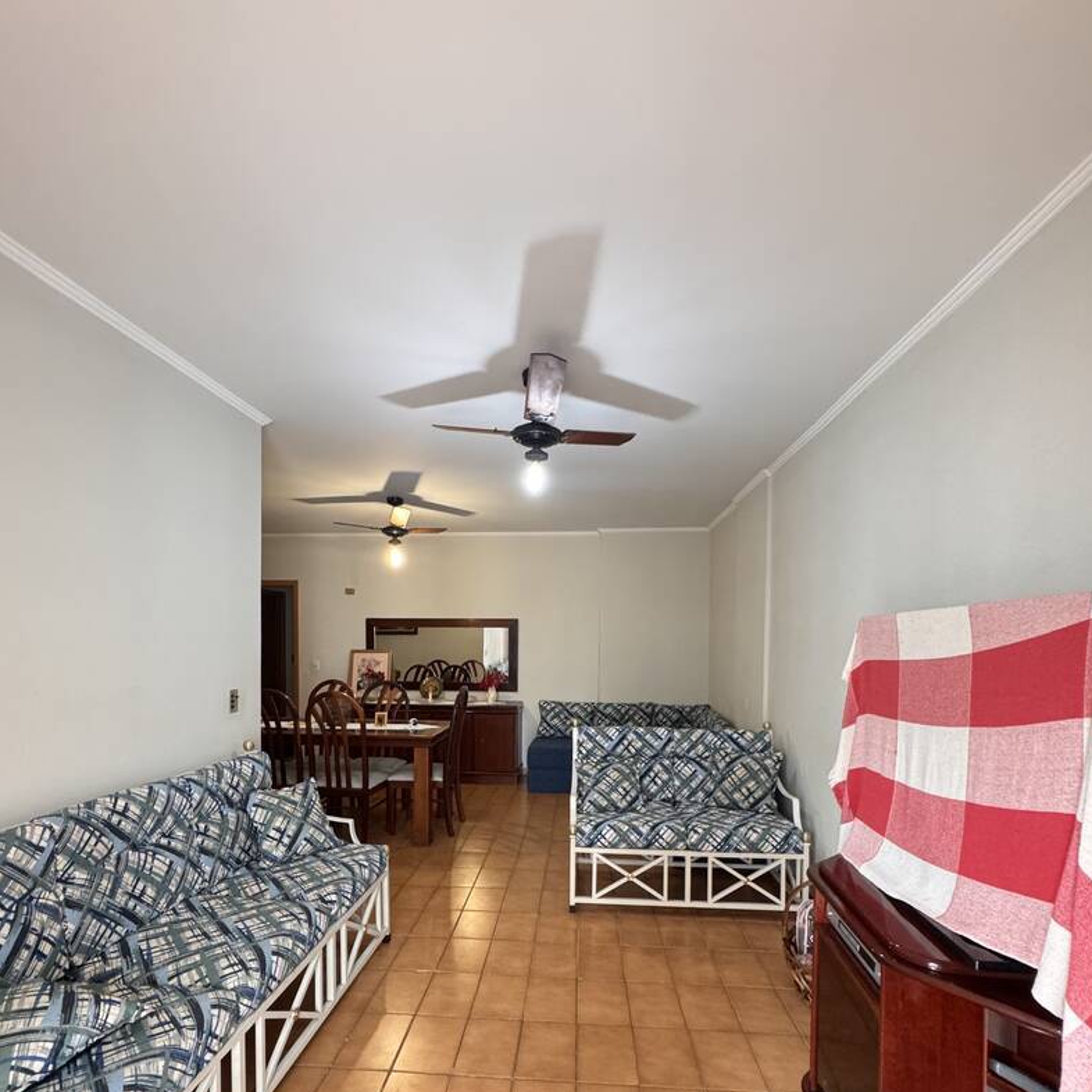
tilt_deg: -0.2
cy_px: 660
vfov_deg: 82.9
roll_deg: +1.1
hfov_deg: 84.0
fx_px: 607
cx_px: 538
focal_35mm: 17
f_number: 2.2
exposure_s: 1/60
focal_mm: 2.22
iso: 640
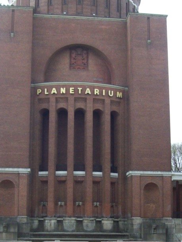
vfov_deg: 27.0
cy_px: 185
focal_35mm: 71
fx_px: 498
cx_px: 96
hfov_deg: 20.7
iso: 80
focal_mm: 6
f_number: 2.7
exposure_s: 1/294
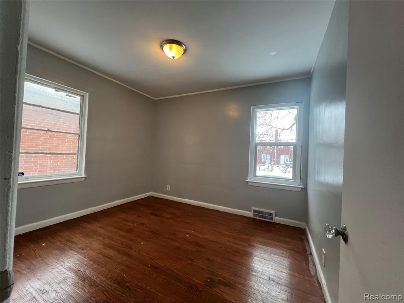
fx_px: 152
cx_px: 202
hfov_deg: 106.2
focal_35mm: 13
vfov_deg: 89.9
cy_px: 152
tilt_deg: +0.2
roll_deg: -2.0
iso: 200
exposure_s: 1/120
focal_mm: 1.57
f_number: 1.8
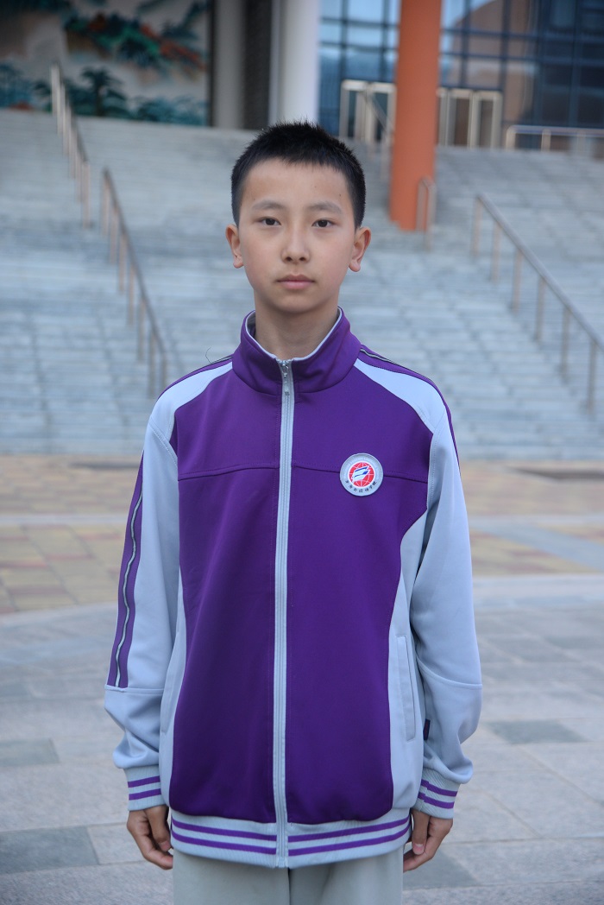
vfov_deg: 34.5
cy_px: 452
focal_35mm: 58
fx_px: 1458
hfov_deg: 23.4
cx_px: 302
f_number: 4
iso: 800
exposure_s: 1/1250
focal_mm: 58
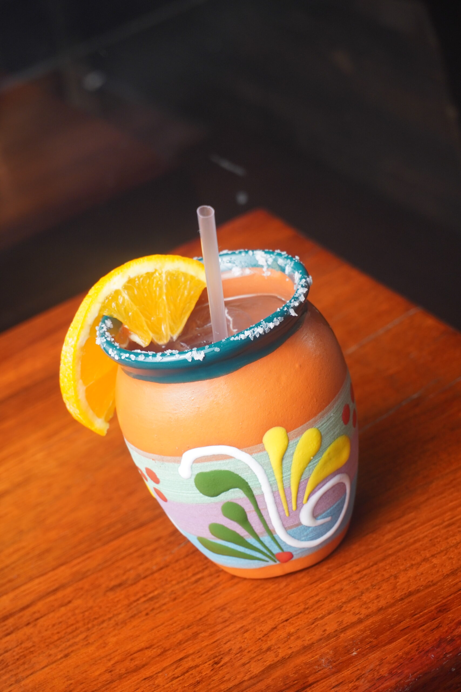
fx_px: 1440
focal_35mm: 75
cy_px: 346
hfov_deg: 18.2
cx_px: 230
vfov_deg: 27.0
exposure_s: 1/10
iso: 320
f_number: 5.6
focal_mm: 50
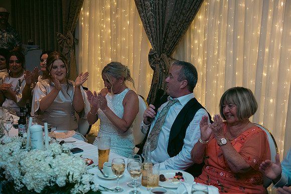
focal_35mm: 48
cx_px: 146
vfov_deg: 28.1
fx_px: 388
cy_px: 97
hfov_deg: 41.1
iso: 800
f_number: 3.5
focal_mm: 48
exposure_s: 1/160
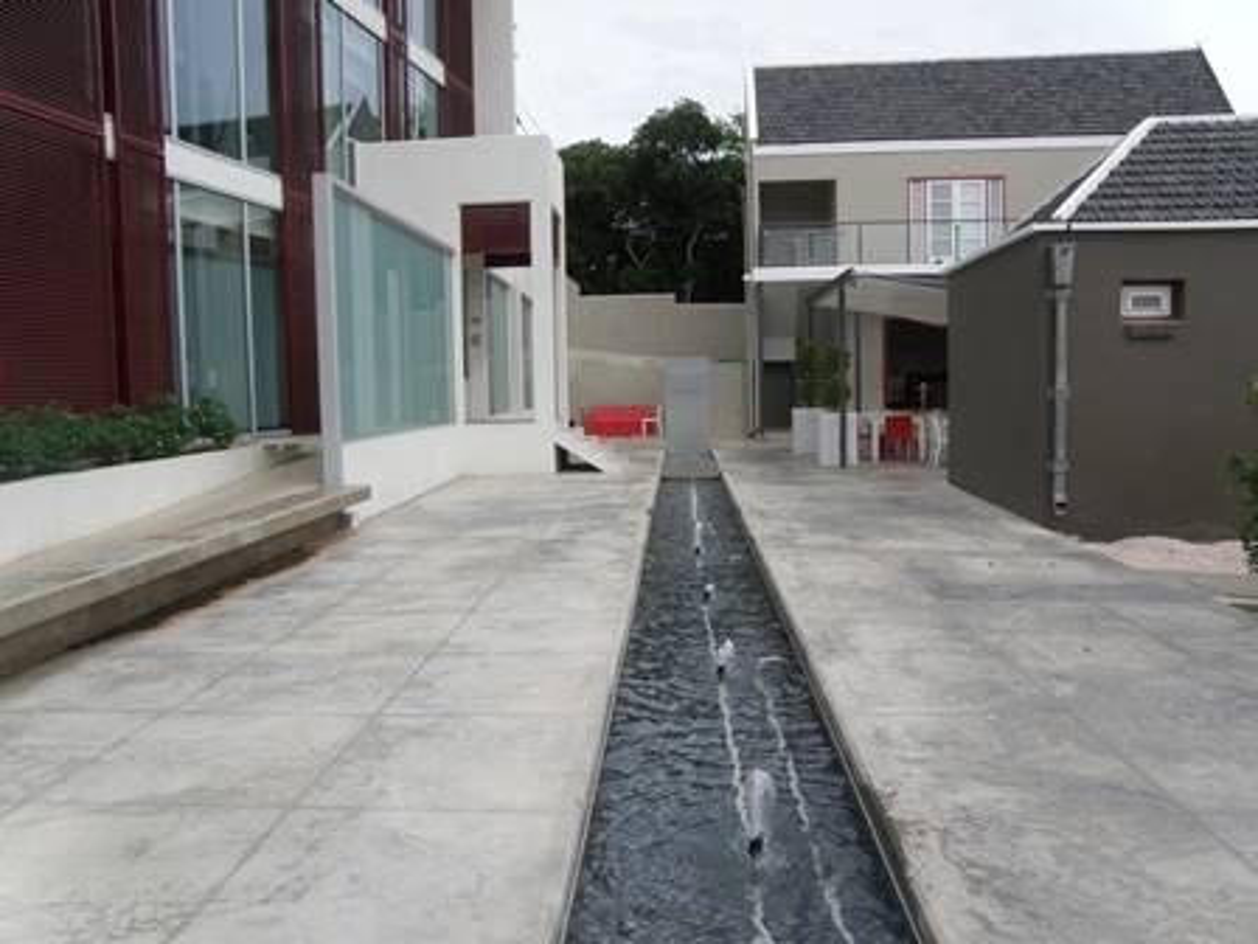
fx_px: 945
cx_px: 629
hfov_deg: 67.3
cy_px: 472
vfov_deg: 53.1
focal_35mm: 26
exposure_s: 1/200
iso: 64
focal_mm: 4.6
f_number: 5.6
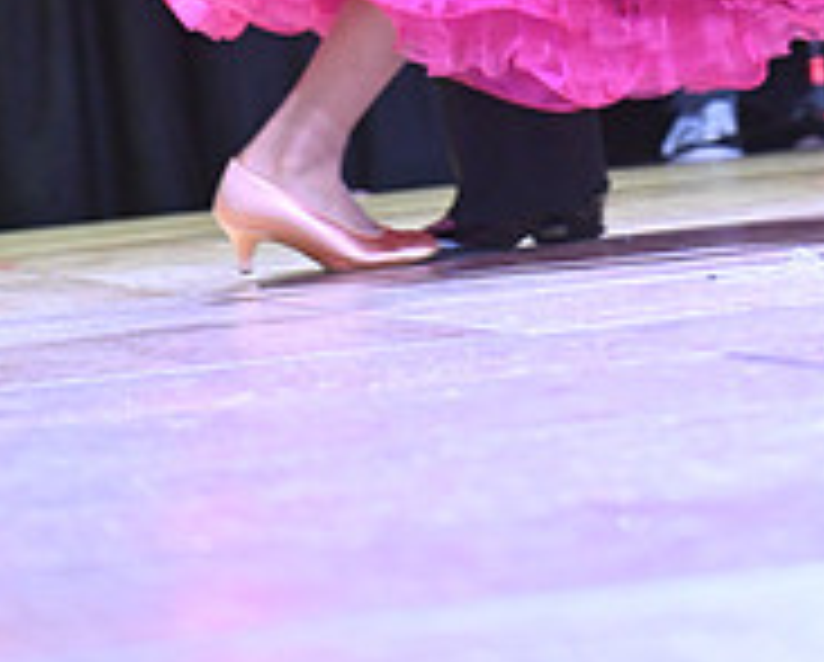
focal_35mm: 594
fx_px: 14509
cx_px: 615
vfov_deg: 2.6
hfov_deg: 3.3
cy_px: -612
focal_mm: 200
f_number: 4
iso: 2500
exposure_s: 1/400
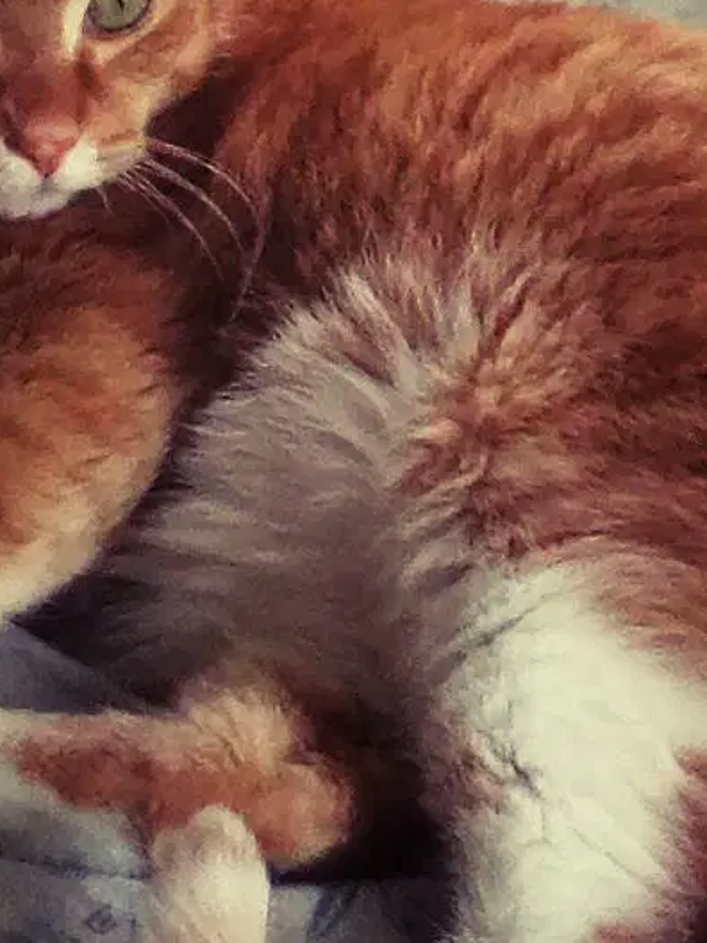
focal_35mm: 106
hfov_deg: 14.0
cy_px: 129
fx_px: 2887
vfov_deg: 18.3
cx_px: 287
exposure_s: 1/33.3
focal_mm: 2.9
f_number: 2.8
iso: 145
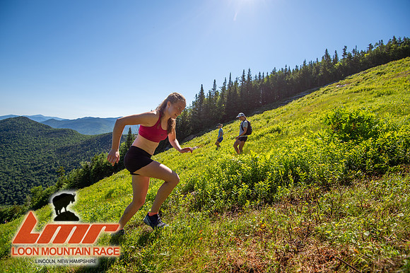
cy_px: 136
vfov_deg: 73.7
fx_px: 182
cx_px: 205
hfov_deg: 96.8
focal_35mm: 16
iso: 100
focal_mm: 16
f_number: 5
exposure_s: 1/640
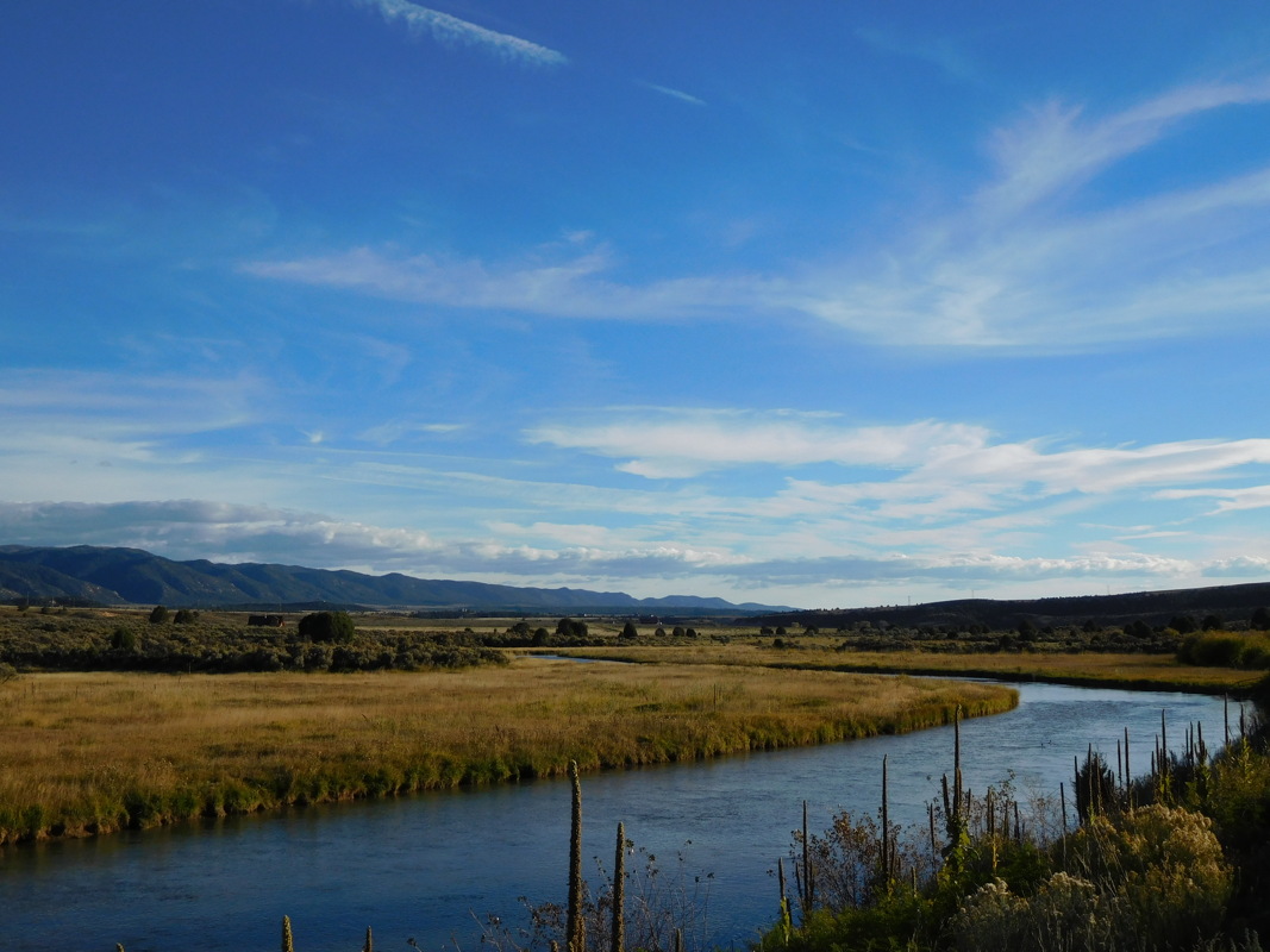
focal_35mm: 40
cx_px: 635
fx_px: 1467
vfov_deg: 36.0
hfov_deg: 46.8
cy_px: 476
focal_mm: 7.1
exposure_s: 1/500
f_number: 7.8
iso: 125
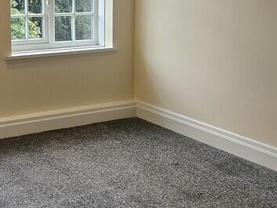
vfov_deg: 21.7
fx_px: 536
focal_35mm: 67
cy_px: 46
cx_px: 94
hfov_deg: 28.8
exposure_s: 1/100
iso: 200
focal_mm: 5.4
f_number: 1.8
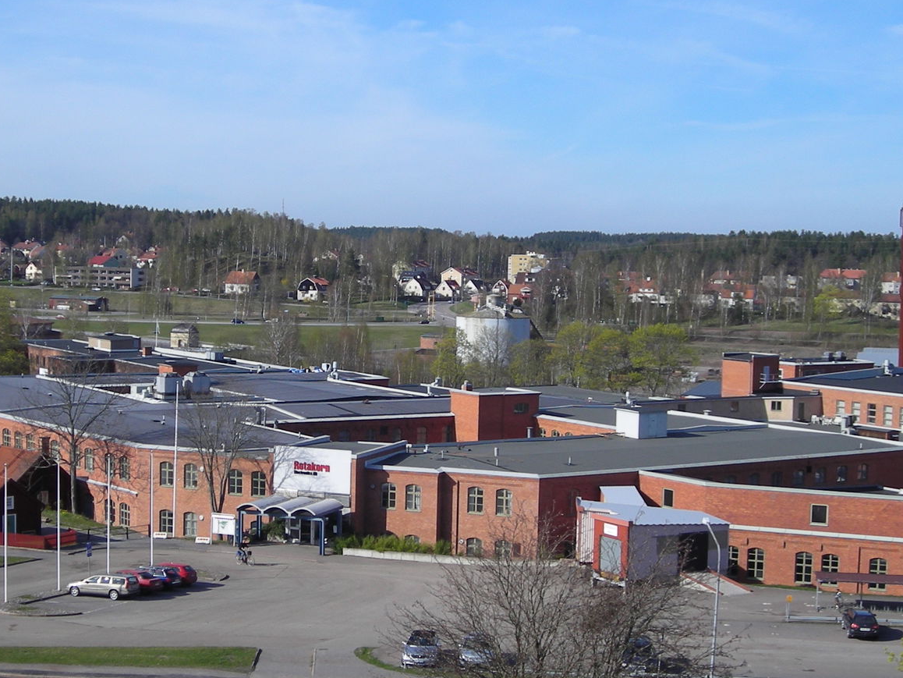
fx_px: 1644
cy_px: 316
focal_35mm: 63
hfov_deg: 30.5
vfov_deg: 23.3
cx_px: 317
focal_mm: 6.3
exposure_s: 1/208
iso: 50
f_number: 6.4
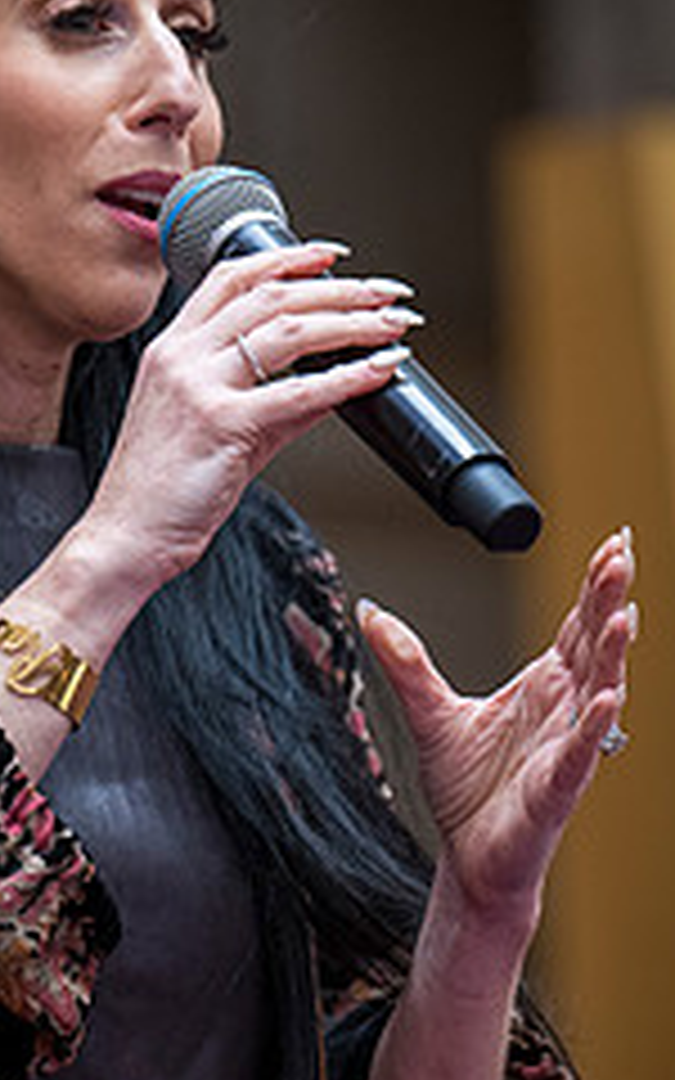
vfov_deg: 3.6
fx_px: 17160
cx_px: 306
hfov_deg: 2.3
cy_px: 608
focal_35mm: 583
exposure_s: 1/125
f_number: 2.8
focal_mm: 200
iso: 800
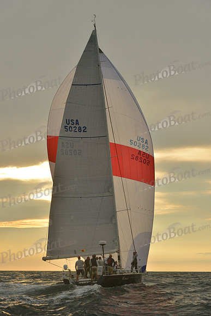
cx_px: 106
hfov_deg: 18.2
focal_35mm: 75
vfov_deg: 27.0
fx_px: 659
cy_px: 158
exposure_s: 1/640
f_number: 9
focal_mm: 75
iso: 400
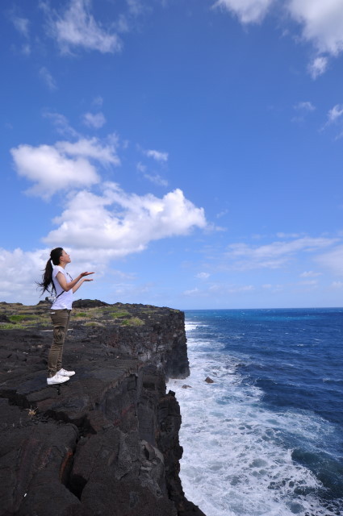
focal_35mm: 20
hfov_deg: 63.1
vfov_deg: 85.5
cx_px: 172
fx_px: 279
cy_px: 258
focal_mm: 13
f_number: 3.8
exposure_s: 1/1250
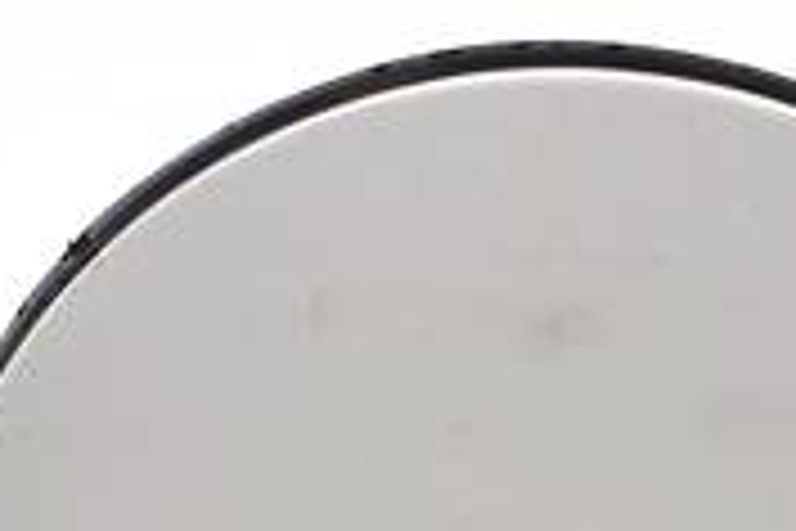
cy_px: 662
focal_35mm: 61
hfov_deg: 32.8
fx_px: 1349
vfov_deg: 20.6
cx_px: 472
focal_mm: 4.3
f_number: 2.4
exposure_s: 1/225
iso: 50
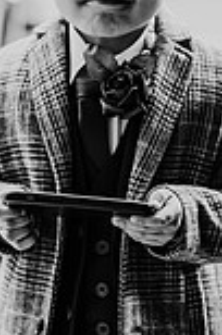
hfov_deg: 5.5
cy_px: 259
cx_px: 62
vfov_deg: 8.3
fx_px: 2314
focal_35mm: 249
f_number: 1.8
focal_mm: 85
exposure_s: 1/320
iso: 100
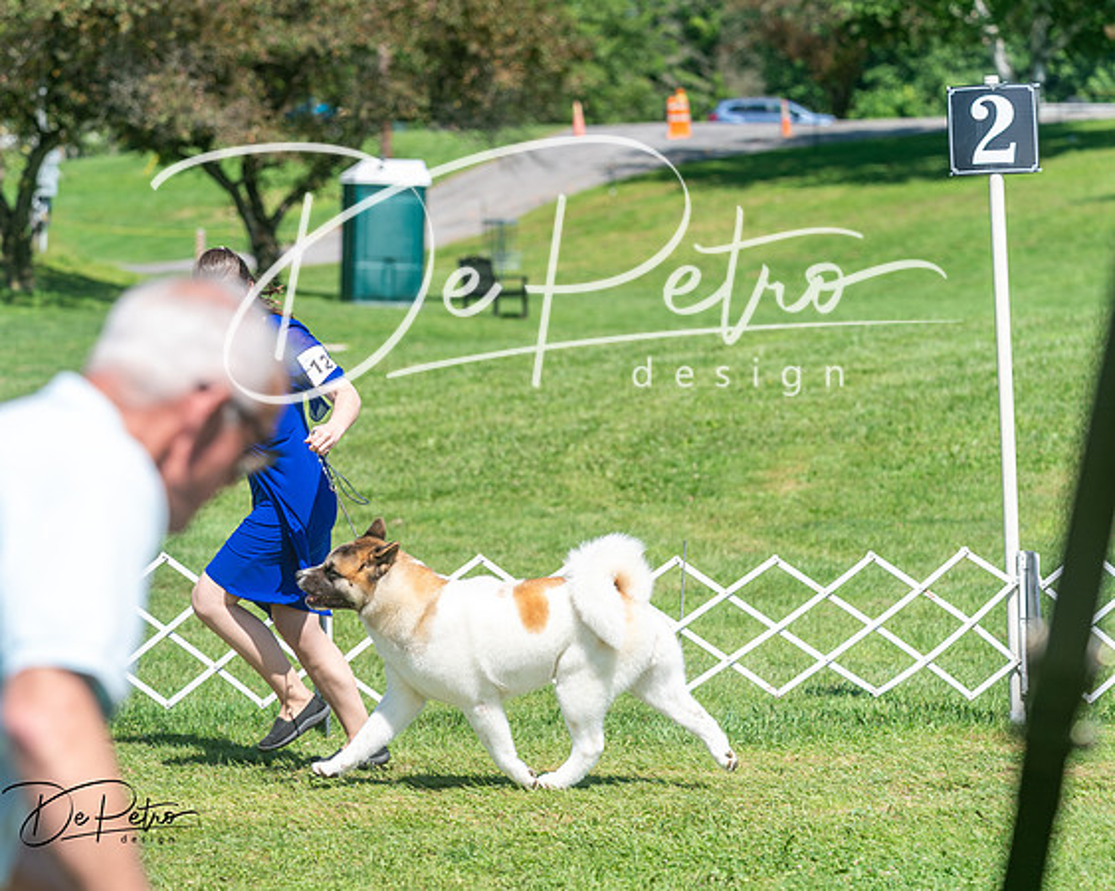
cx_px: 472
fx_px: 5069
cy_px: 394
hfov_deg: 12.5
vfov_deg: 10.0
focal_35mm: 154
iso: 80
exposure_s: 1/1000
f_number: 4
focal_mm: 120
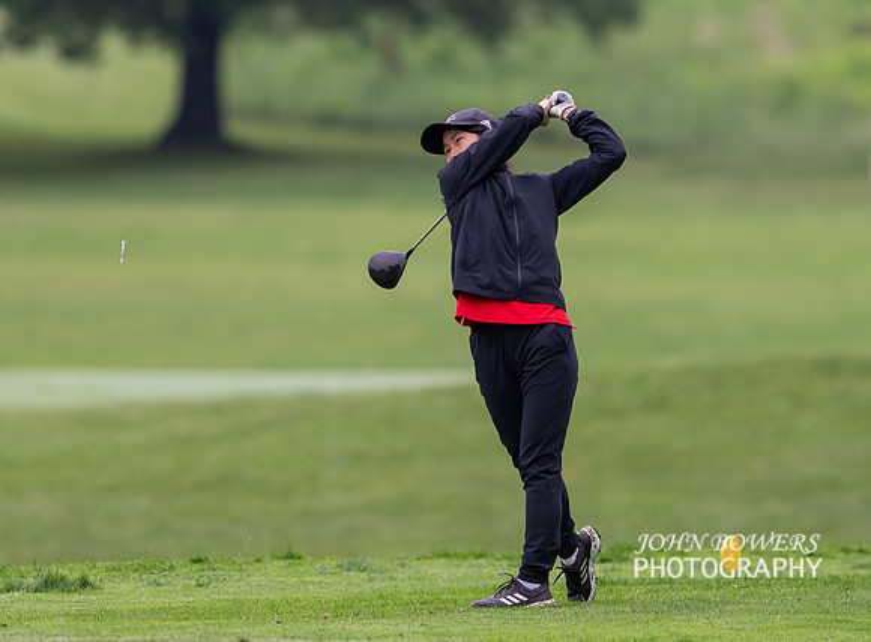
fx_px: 14545
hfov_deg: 3.4
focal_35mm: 581
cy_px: 111
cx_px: 414
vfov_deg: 2.5
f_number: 2.8
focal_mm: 300
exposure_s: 1/2000
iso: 640
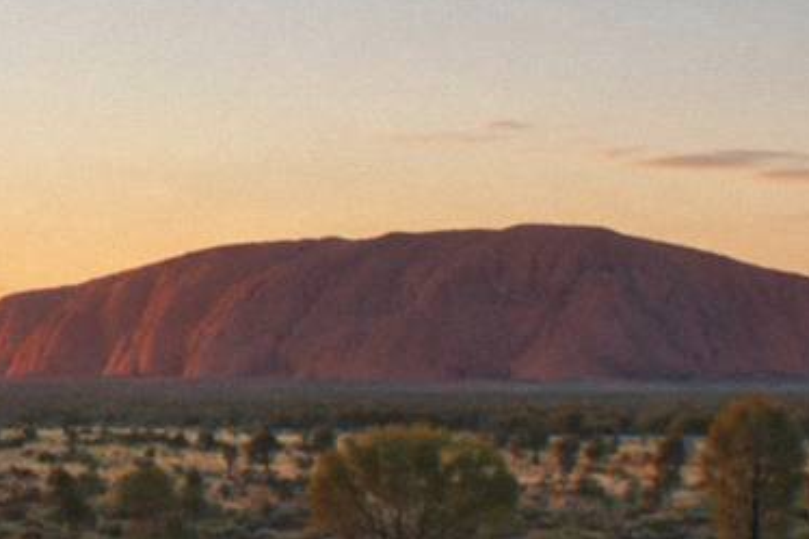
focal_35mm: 107
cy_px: 606
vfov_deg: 12.5
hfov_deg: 18.4
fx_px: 2403
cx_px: -69
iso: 200
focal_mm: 40
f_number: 11
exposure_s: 1/100
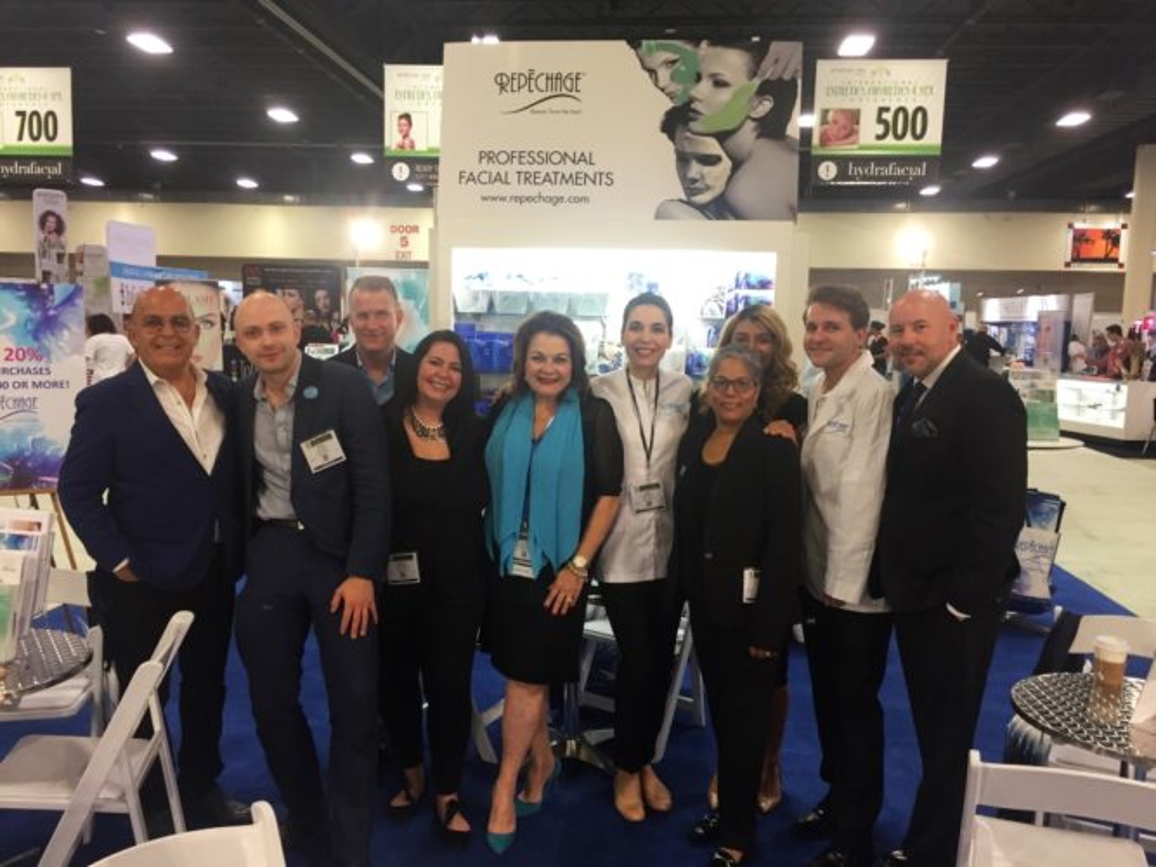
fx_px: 968
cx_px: 578
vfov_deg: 48.2
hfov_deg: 61.7
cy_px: 434
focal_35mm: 29
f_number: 2.2
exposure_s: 1/30
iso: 100
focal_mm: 4.15
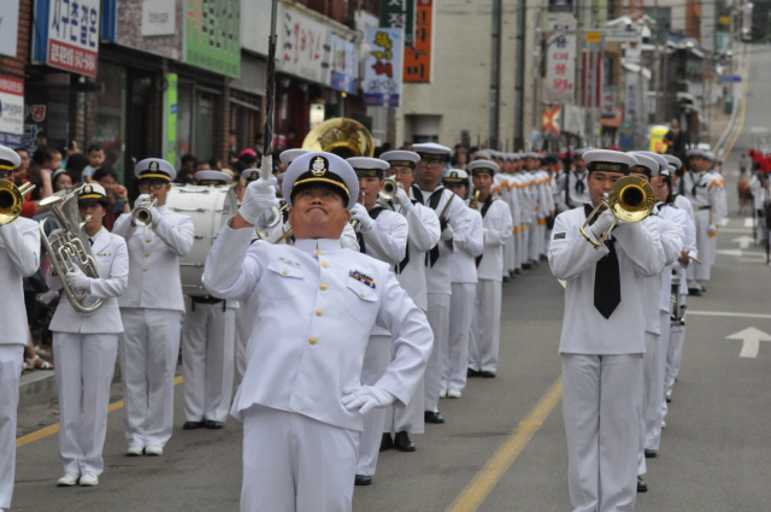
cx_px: 386
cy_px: 256
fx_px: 6417
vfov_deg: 4.6
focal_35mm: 300
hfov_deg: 6.9
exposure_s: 1/2500
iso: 2500
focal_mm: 200
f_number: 4.5
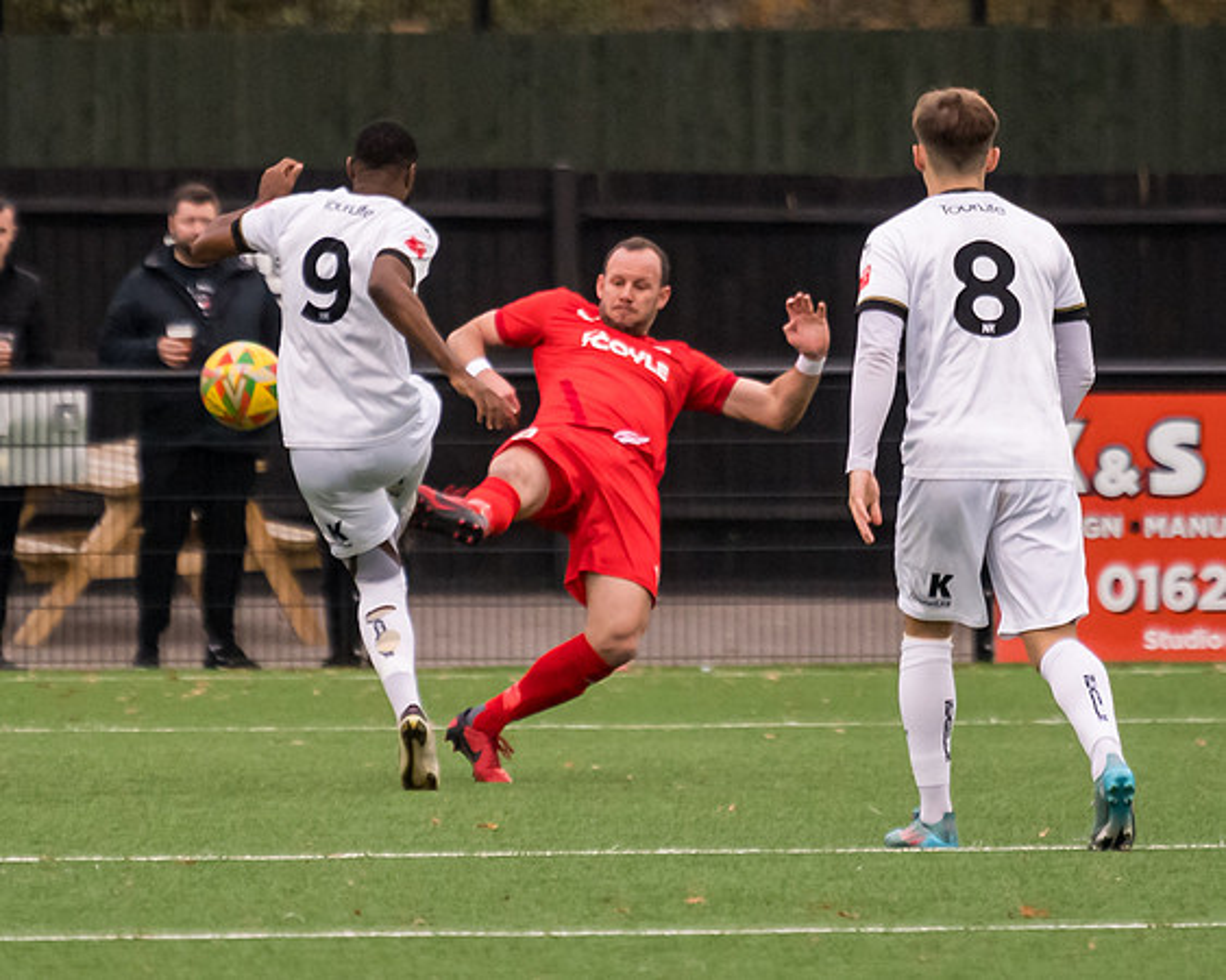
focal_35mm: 826
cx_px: 414
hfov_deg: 2.3
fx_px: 29979
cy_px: 311
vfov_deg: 1.9
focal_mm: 280
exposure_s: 1/1000
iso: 2000
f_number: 4
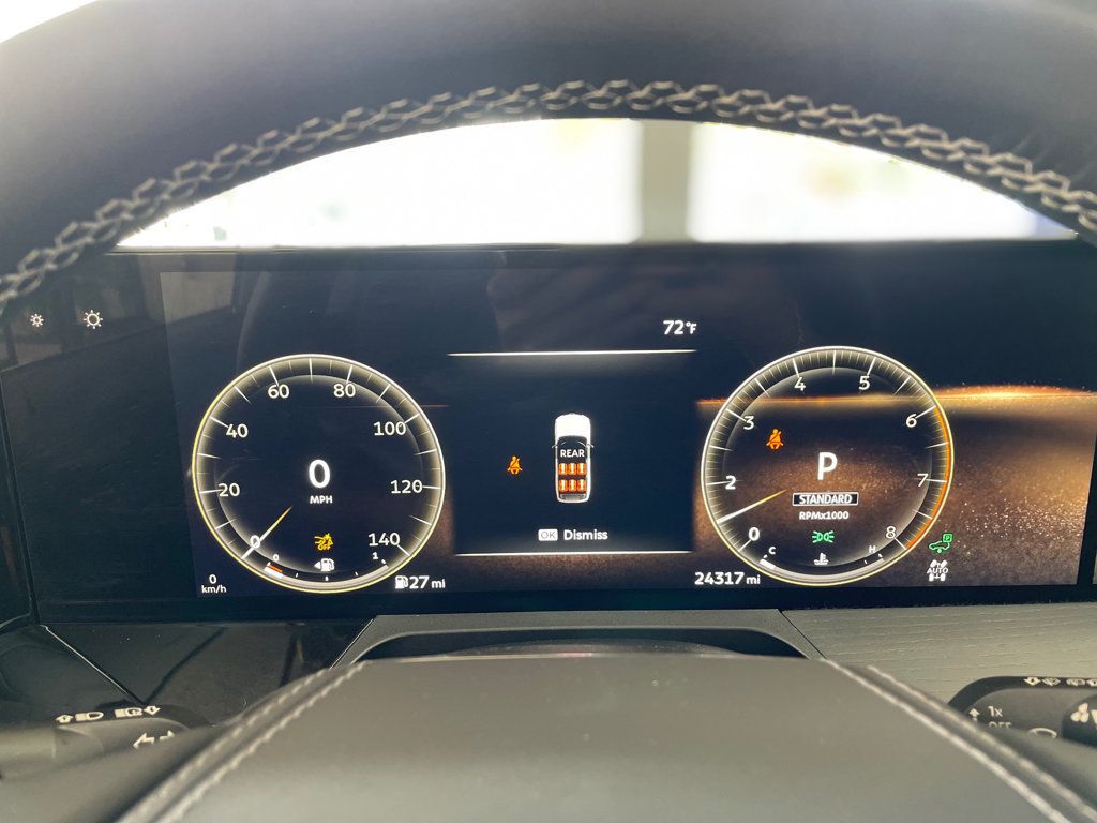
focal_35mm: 26
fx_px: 824
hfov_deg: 67.3
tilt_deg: -13.9
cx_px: 548
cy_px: 412
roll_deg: +0.7
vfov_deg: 53.1
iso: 200
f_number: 1.6
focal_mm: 4.2
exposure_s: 1/60
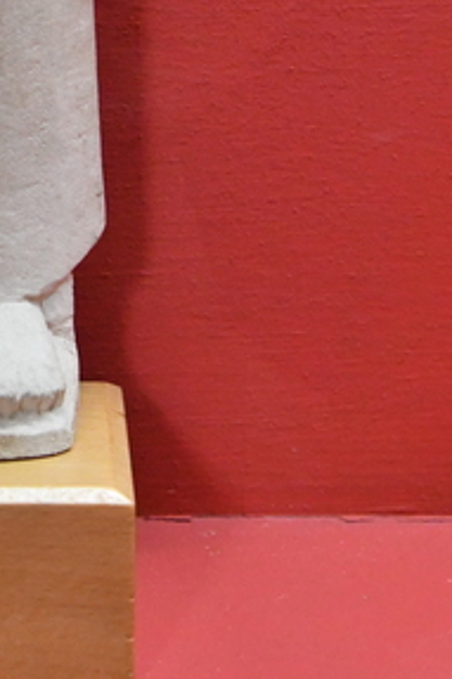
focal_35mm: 131
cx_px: -14
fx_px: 2470
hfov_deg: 10.4
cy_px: 7
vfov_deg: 15.4
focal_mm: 38
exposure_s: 1/200
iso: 8000
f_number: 5.6
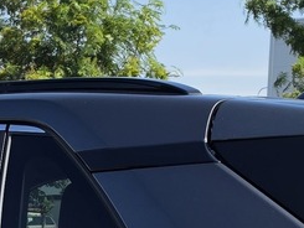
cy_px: 428
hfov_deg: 12.9
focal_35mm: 150
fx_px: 1318
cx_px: -45
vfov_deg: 9.4
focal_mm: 6.5
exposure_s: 1/4538
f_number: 1.4
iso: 64
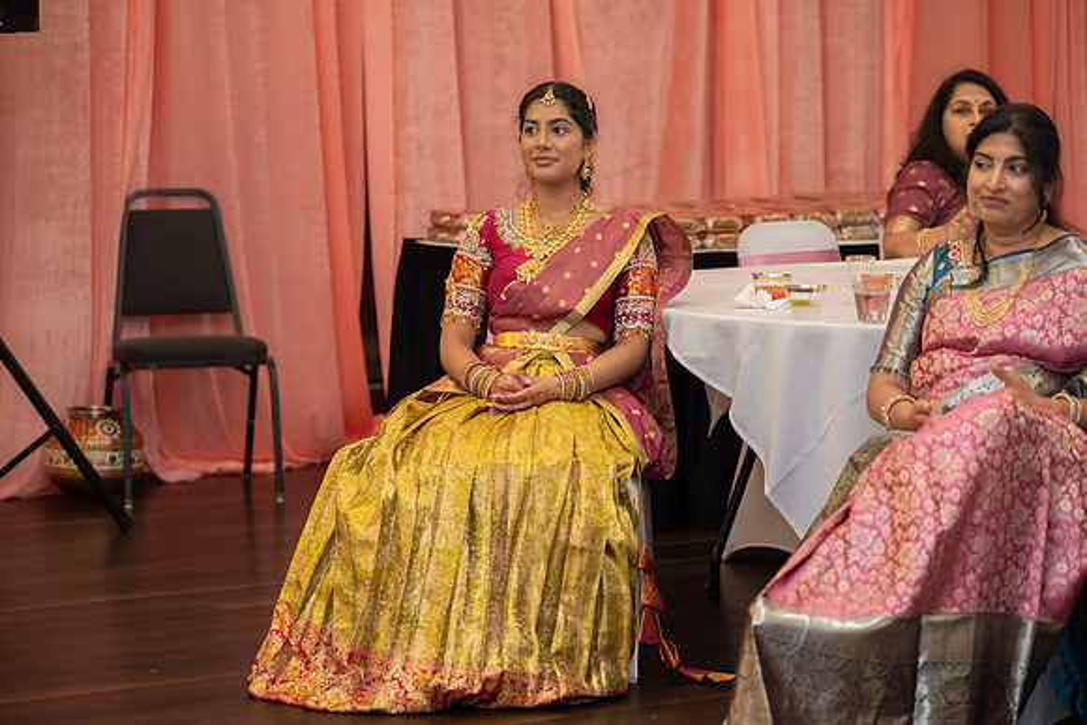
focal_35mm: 120
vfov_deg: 11.4
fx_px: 3624
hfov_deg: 17.1
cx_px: 544
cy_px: 362
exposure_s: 1/160
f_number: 3.2
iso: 1000
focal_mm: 120
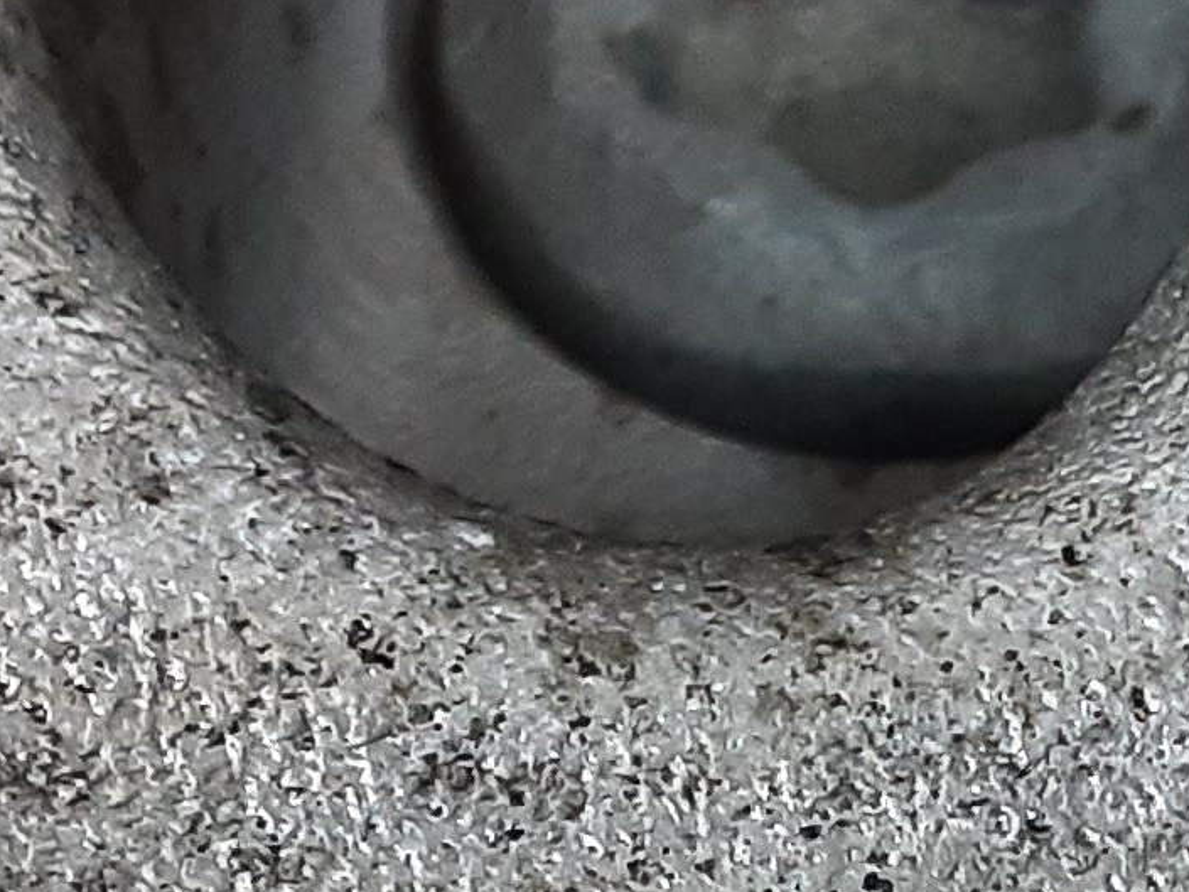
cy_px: 1292
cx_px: 1344
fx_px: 4294
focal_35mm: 125
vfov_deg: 11.4
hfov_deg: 15.3
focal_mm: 2.91
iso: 200
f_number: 1.9
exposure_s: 1/25
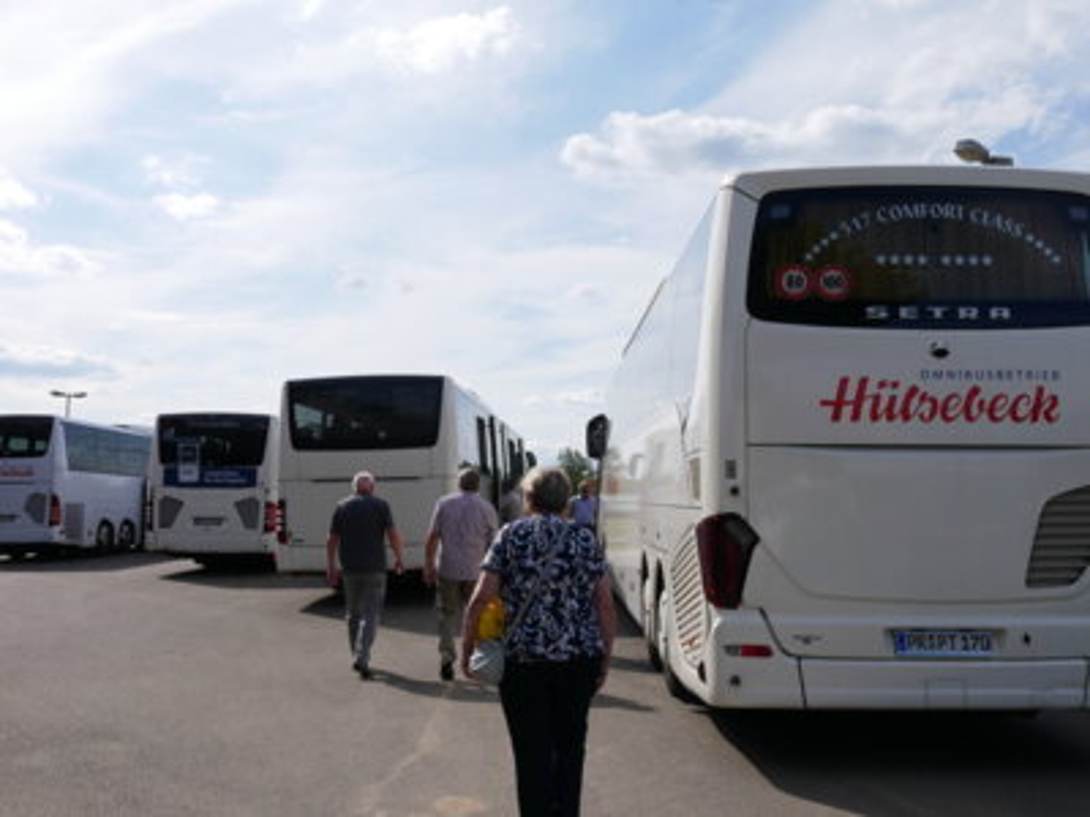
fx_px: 1197
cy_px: 408
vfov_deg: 37.7
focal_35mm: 38
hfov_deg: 49.0
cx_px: 545
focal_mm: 19
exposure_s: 1/500
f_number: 10
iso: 200
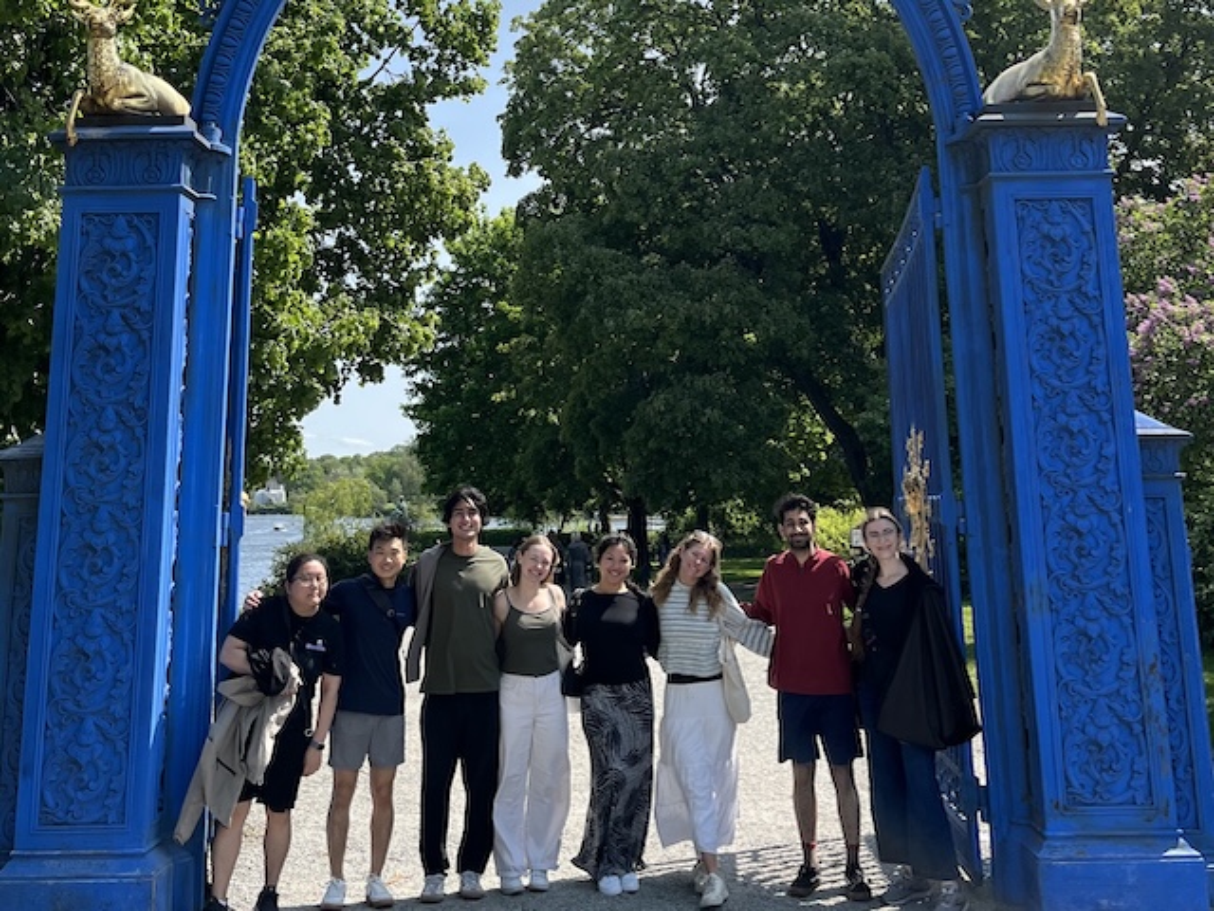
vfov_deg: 53.1
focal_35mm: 26
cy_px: 456
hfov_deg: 67.3
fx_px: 912
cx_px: 607
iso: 50
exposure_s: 1/3215
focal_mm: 5.1
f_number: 1.6
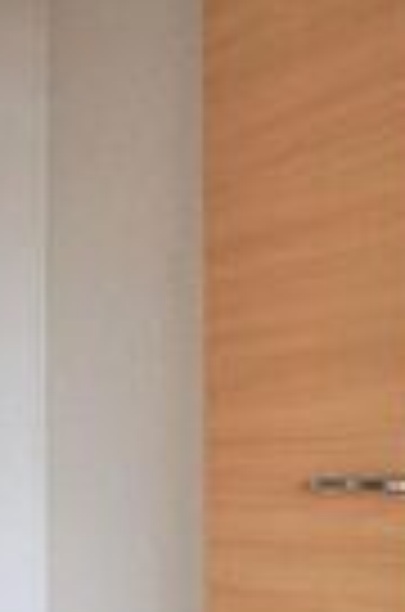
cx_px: -196
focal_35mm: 53
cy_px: 464
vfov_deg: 36.7
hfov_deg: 21.5
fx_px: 899
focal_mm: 10
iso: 100
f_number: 4.5
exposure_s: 1/40
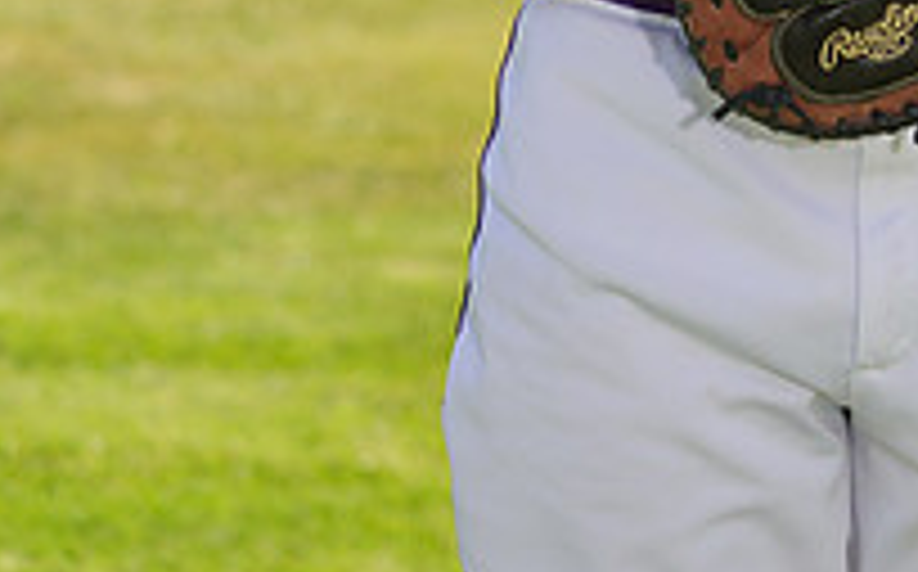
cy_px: -667
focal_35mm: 614
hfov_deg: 3.4
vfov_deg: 2.1
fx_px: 15344
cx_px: 783
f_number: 8
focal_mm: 212
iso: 100
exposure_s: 1/250
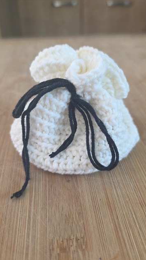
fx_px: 220
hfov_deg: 36.7
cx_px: 77
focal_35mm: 32
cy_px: 125
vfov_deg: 61.0
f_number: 1.7
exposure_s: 1/180
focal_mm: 6.3
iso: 200
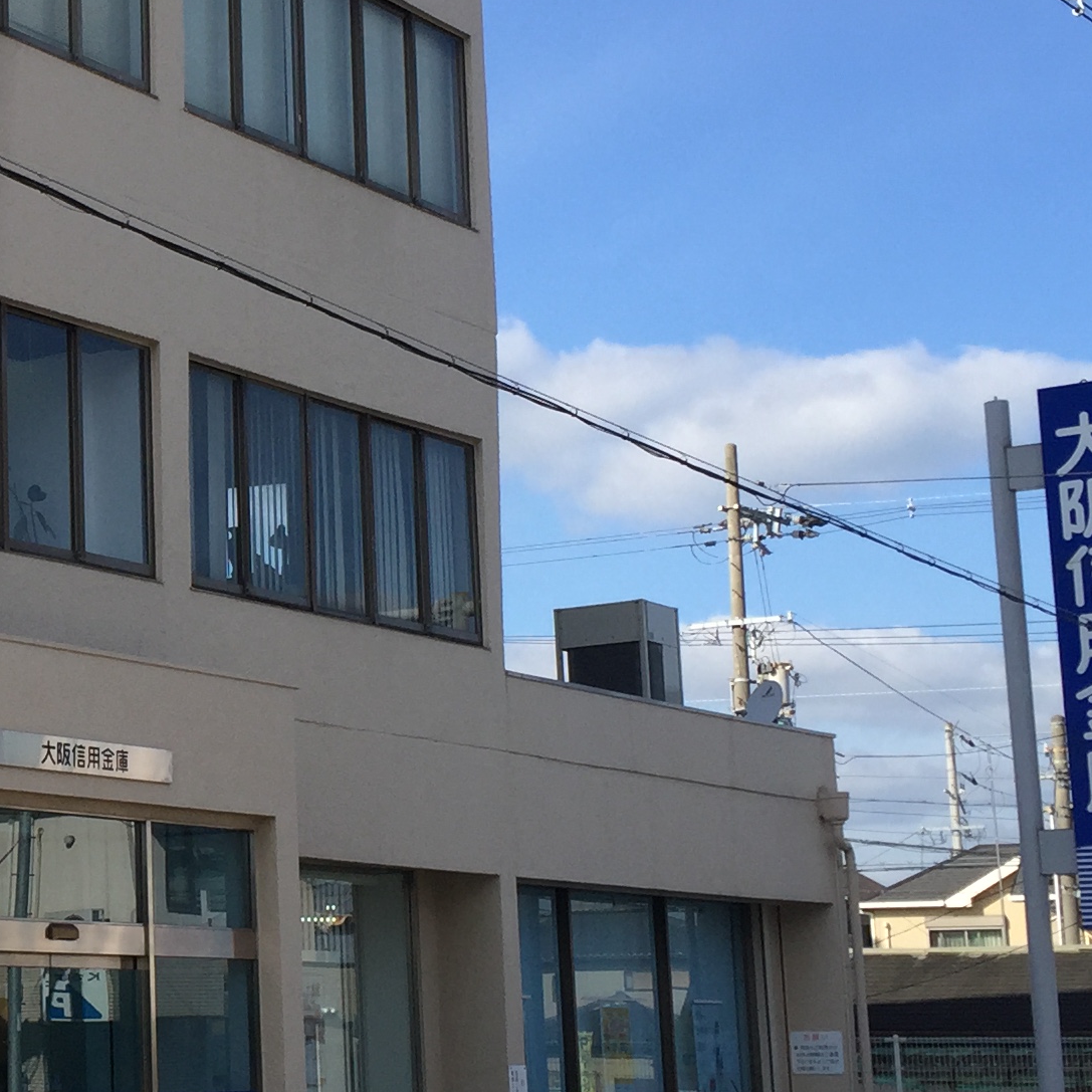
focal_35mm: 77
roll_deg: -0.4
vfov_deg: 22.5
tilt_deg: +10.6
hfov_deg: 21.1
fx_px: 2748
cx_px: -167
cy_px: 594
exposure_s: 1/1721
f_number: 2.2
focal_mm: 4.15
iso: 32
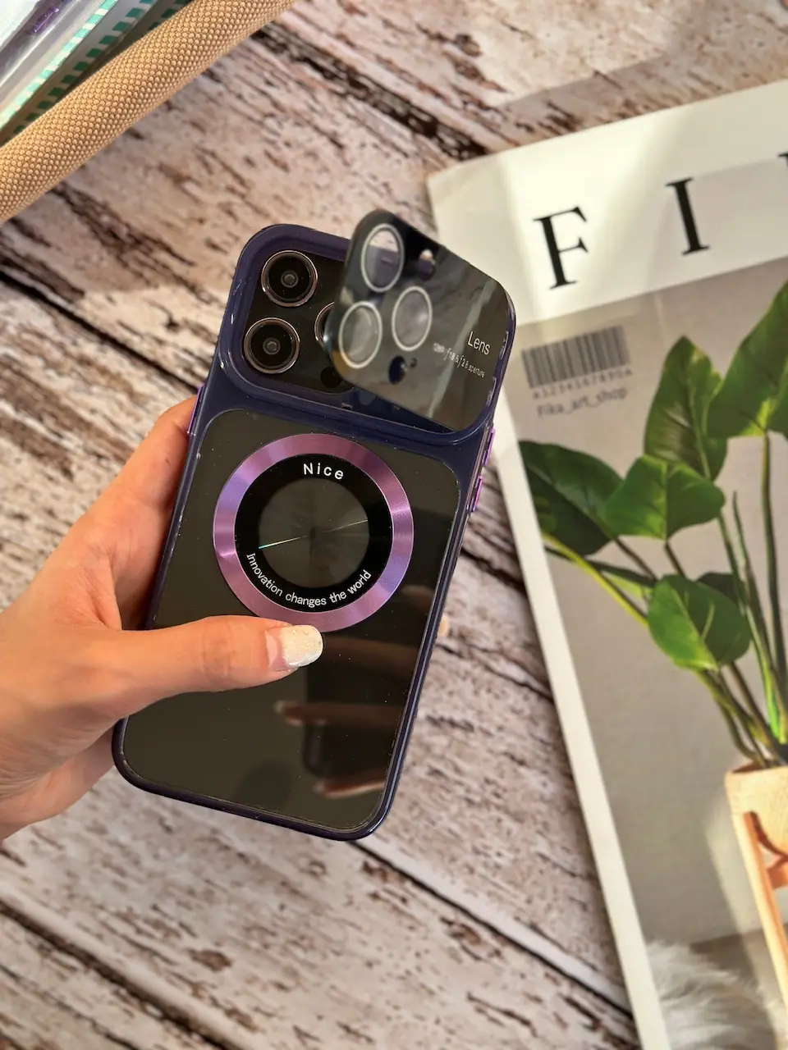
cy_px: 525
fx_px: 1457
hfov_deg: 30.3
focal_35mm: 48
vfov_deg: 39.7
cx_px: 394
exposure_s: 1/980
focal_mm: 6.86
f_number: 1.78
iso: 80
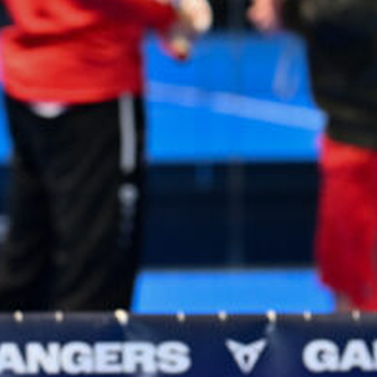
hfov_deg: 4.6
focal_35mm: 377
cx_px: -267
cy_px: 20
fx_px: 4645
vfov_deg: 4.6
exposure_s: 1/200
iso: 800
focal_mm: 85
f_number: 3.5
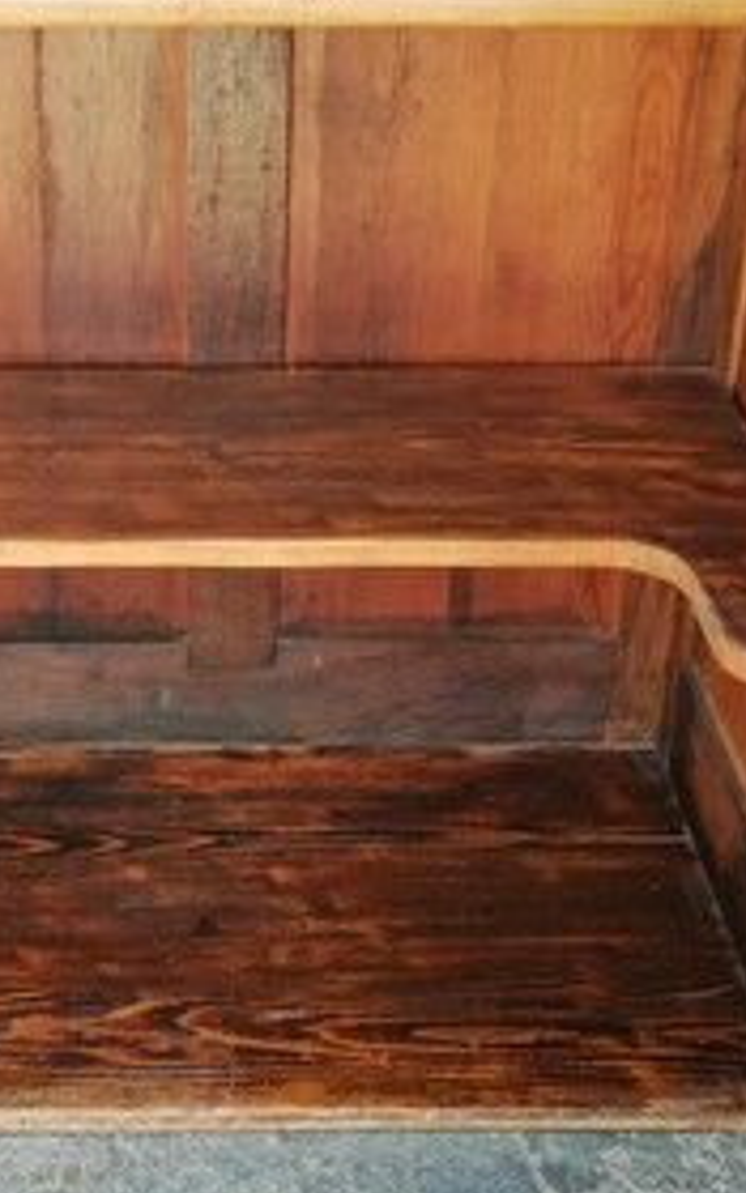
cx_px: 226
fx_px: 1919
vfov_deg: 34.5
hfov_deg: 21.9
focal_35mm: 59
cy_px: 639
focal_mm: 3.81
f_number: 2.2
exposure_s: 1/50
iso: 64
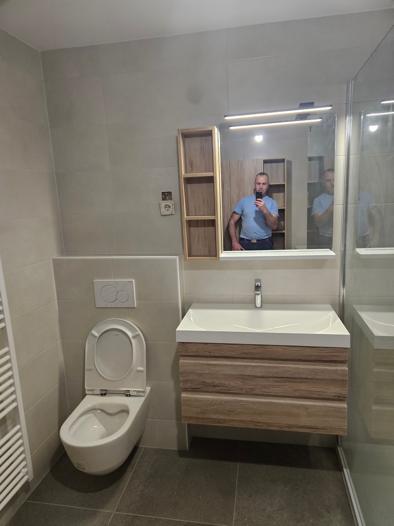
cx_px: 197
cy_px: 263
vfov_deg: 73.9
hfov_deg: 58.9
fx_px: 349
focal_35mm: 23
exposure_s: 1/142
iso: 250
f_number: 1.8
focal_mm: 5.4
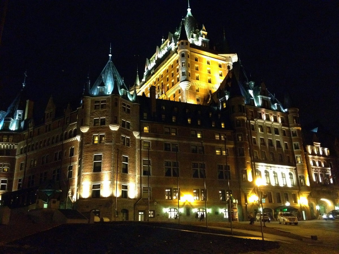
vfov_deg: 40.7
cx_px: 170
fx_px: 343
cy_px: 127
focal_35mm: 35
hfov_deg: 52.6
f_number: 2.4
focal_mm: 4.28
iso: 800
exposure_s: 1/16
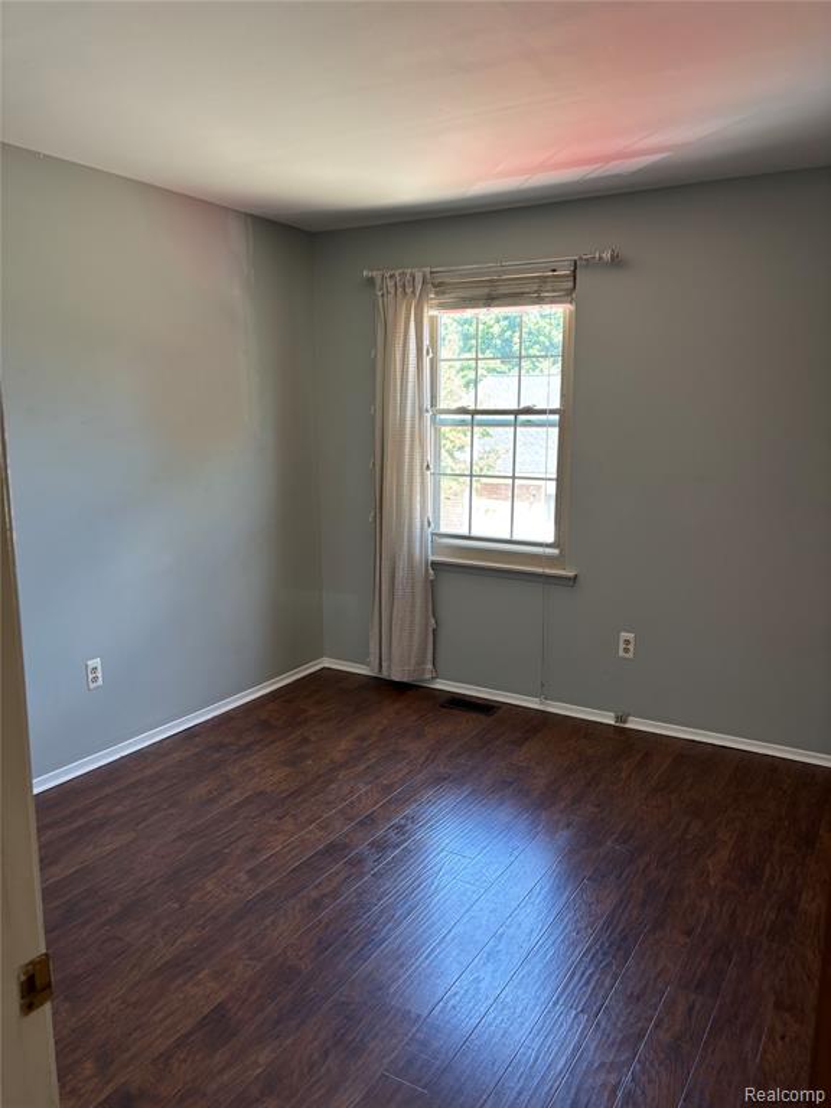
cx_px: 416
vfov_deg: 67.3
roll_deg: +0.0
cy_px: 554
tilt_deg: -11.1
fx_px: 832
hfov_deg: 53.1
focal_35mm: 26
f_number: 1.6
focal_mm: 5.96
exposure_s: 1/60
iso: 80
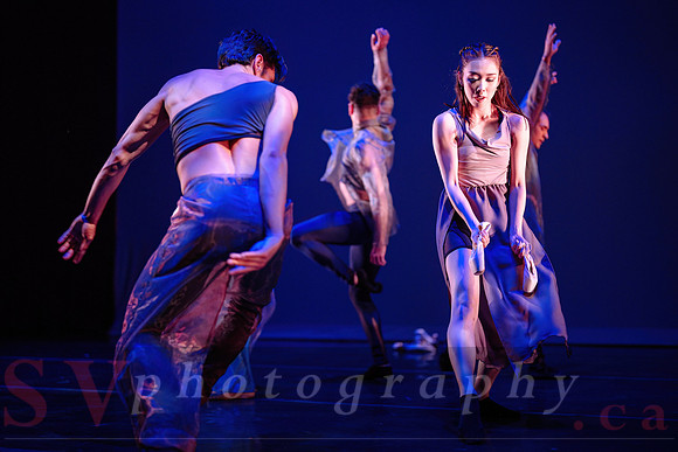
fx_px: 1006
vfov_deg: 25.3
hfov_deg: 37.2
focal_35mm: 53
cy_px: 211
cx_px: 339
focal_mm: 50
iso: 1000
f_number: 1.2
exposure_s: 1/400
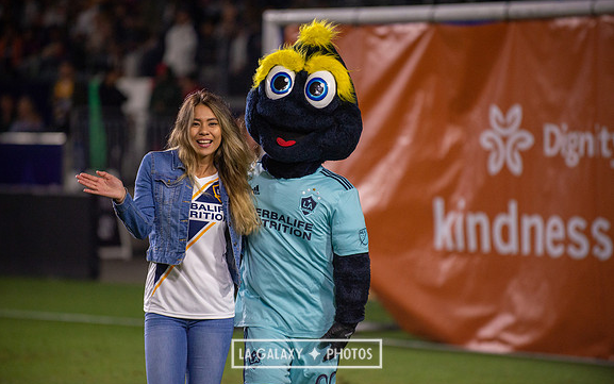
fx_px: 3431
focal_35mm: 205
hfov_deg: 10.2
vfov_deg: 6.4
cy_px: 194
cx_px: 306
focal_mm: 200
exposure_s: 1/2500
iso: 1600
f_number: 2.8
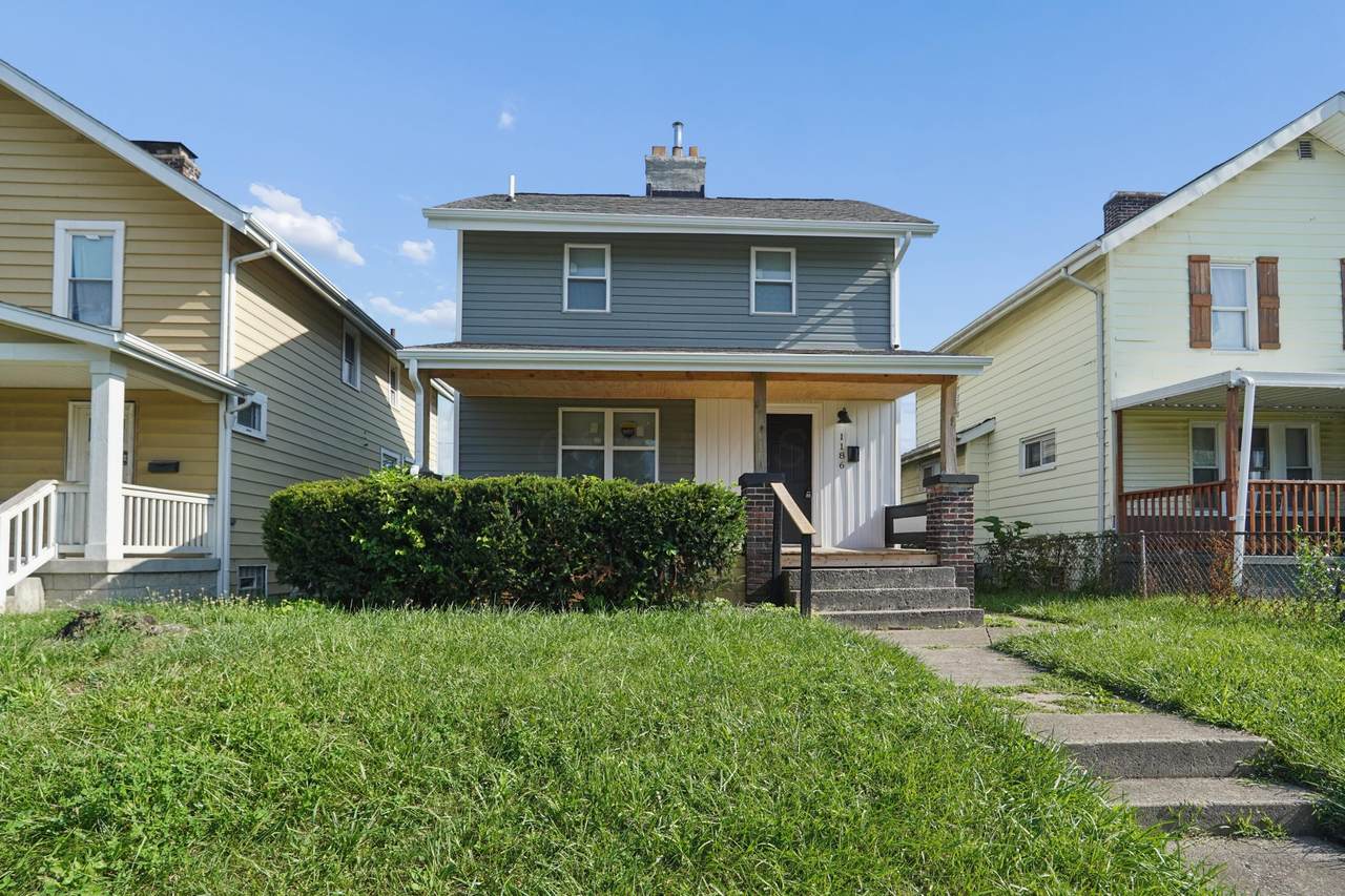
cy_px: 448
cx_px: 672
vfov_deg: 72.0
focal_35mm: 16
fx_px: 616
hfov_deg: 95.0
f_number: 4
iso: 400
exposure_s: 1/1600
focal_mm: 11
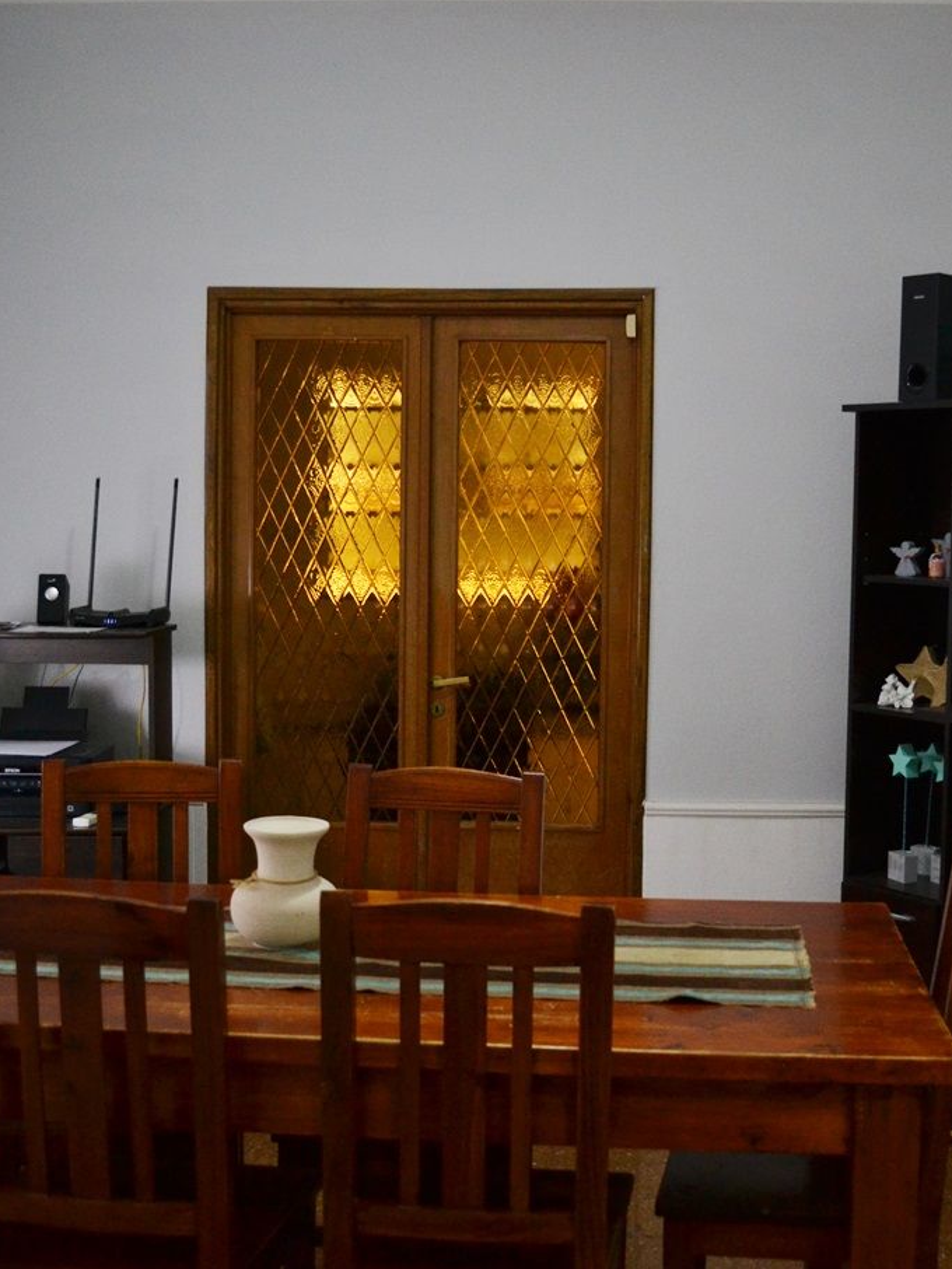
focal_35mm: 44
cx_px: 574
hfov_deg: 32.8
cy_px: 627
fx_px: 1613
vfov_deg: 42.9
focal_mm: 20
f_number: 3.8
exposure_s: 1/40
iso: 800
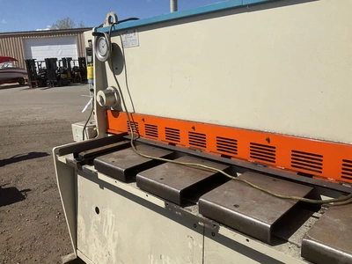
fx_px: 295
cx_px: 176
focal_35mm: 29
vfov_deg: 48.2
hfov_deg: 61.7
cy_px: 132
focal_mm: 3
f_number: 1.8
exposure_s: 1/3125
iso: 25
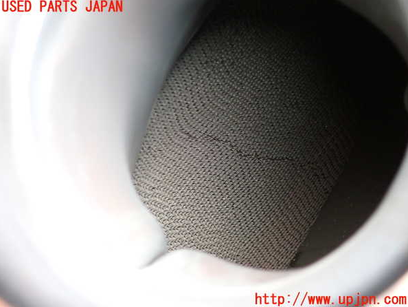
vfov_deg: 14.7
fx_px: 1191
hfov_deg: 19.4
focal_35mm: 101
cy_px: 154
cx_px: 204
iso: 640
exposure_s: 1/100
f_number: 4.9
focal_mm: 18
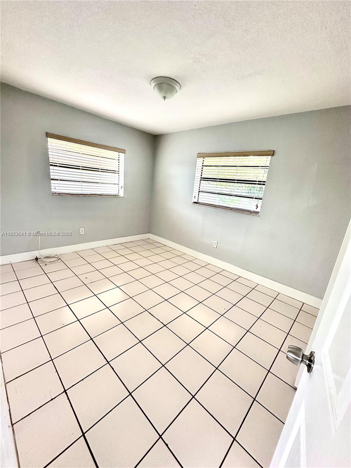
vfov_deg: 102.1
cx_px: 176
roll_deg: -6.1
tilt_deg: -15.4
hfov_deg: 85.7
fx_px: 189
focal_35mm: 14
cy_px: 234
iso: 160
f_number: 2.2
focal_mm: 2.22
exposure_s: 1/120
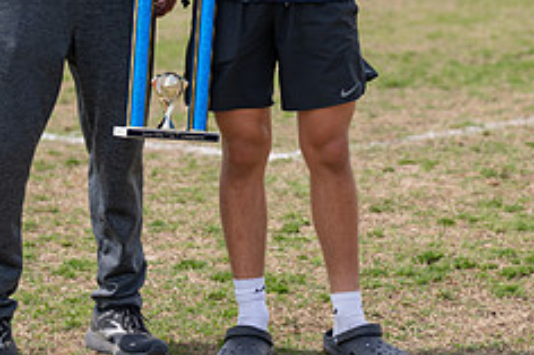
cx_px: 269
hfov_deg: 12.0
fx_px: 2549
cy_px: -69
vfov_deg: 7.9
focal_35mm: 172
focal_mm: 70
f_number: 2.8
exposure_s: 1/1600
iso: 100
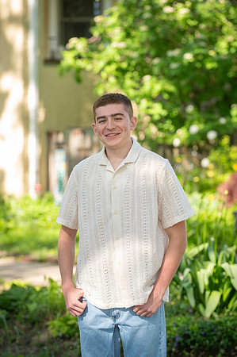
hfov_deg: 8.6
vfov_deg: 12.9
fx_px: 1584
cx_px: 118
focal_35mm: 160
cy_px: 178
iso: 250
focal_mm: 160
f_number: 4
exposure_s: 1/200
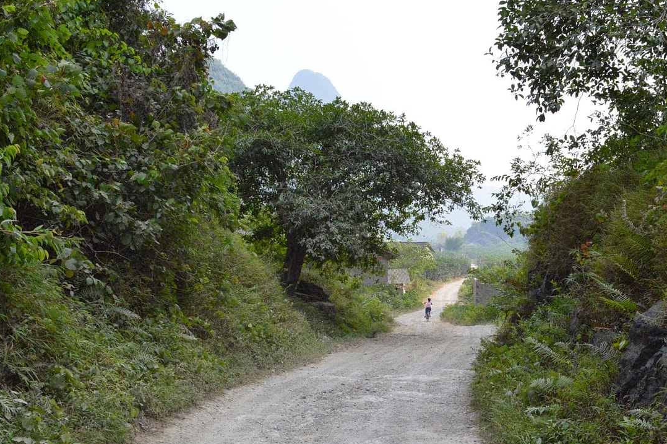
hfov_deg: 40.0
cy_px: 296
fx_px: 907
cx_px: 432
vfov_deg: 27.3
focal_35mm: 49
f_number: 6.3
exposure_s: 1/1250
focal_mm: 22
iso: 1600
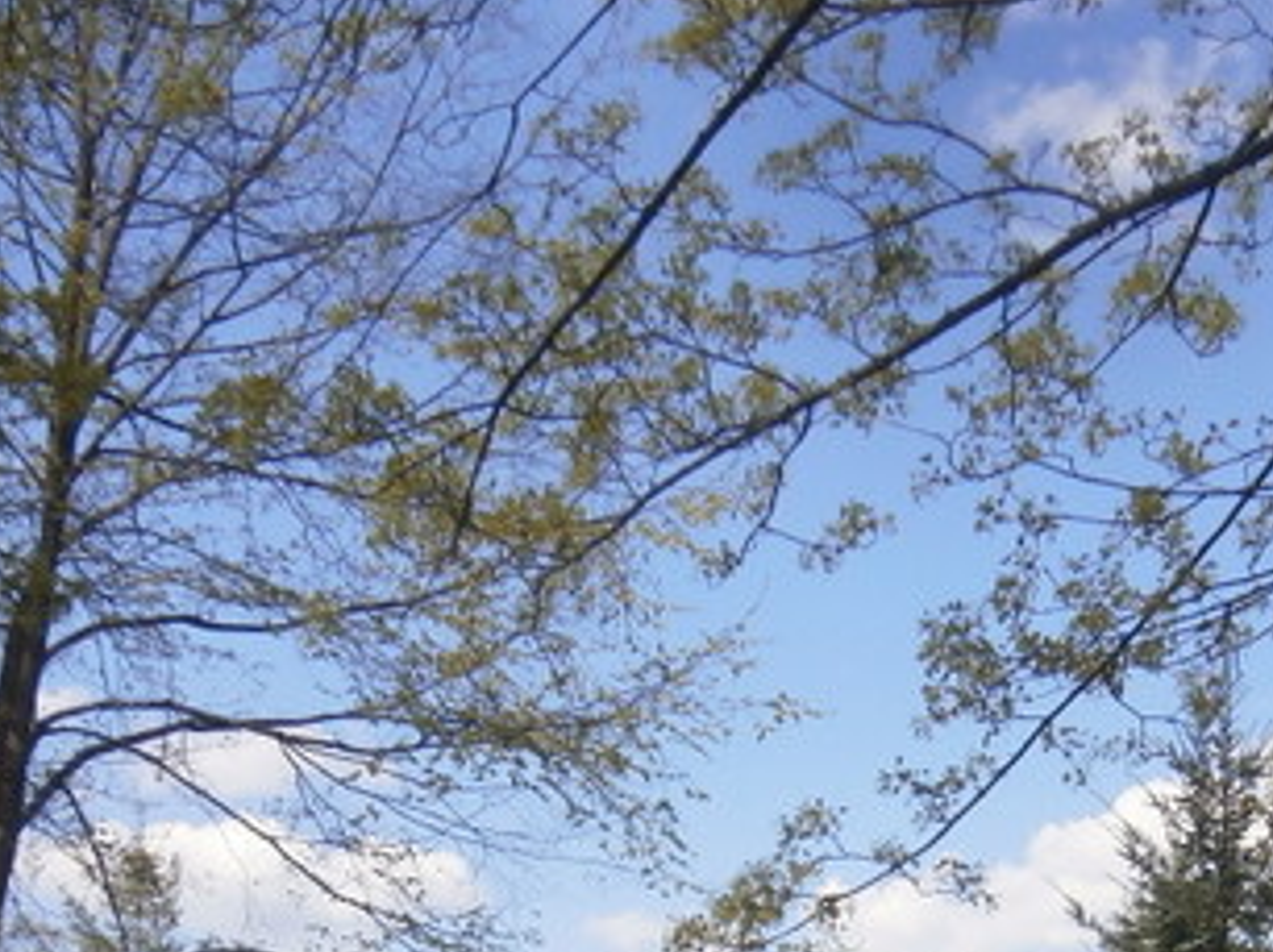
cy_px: 1235
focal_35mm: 68
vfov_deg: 19.9
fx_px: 2499
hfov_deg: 28.4
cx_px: 840
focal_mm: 4.7
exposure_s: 1/160
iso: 80
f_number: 8
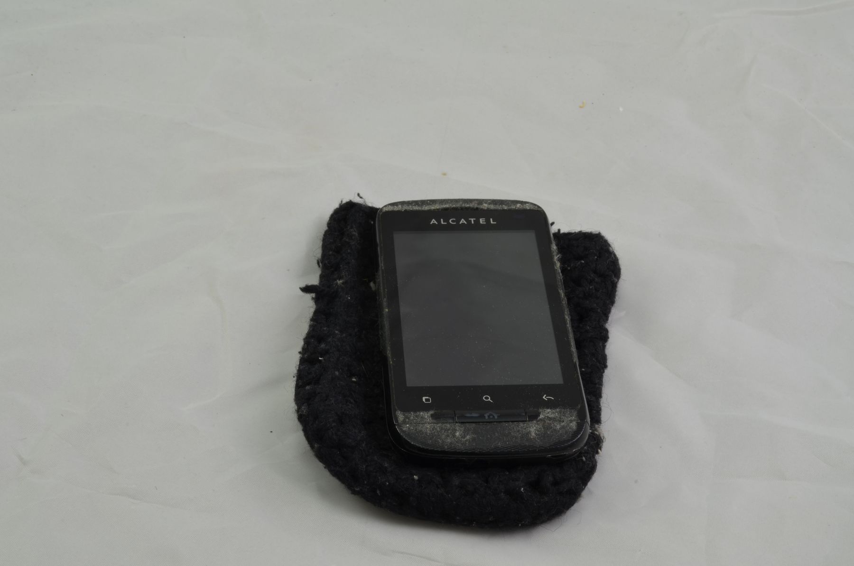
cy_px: 283
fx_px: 1421
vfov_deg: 22.5
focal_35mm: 60
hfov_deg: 33.5
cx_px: 427
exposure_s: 1/1.6
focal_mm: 40
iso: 100
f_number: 20
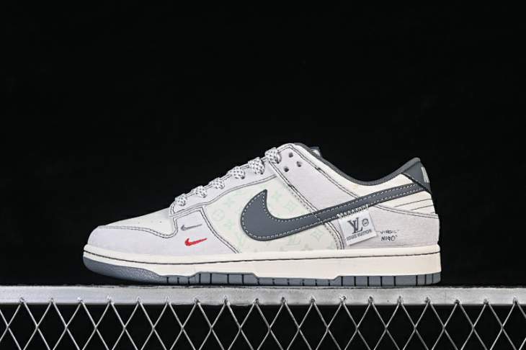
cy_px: 175
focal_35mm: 75
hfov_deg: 27.0
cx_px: 263
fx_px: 1095
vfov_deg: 18.2
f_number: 8
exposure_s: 1/80
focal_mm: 50
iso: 160
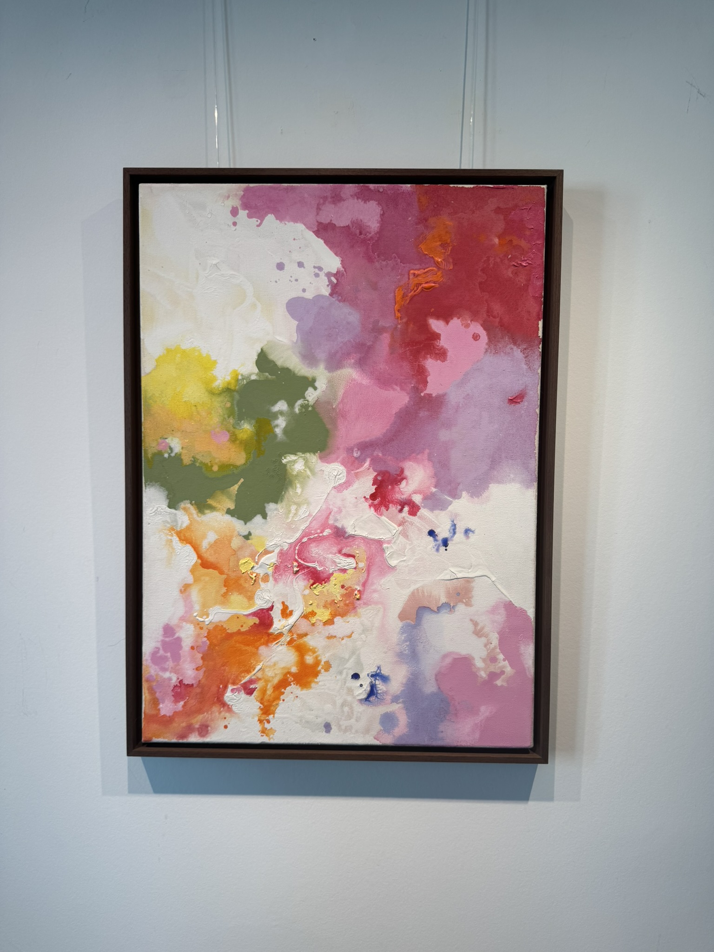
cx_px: 357
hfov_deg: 56.8
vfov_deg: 71.6
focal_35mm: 24
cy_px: 476
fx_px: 660
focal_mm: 6.76
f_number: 1.78
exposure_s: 1/134
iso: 50
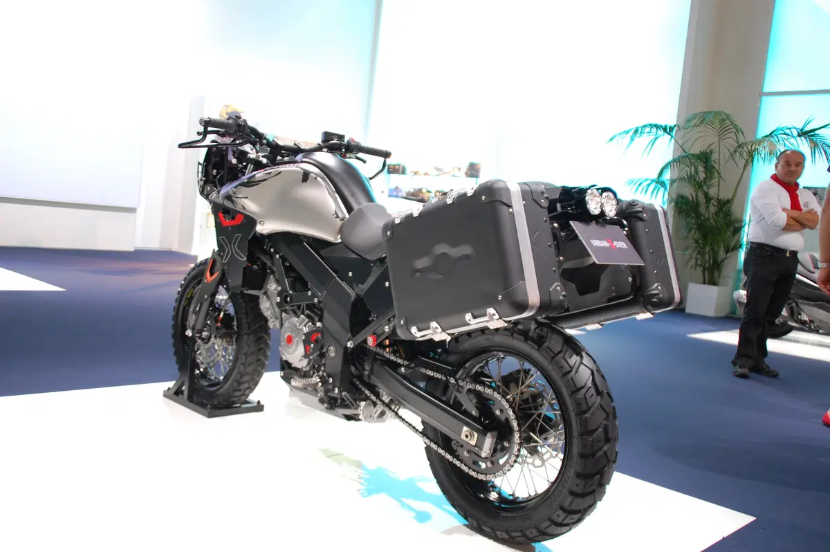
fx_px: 760
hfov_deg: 57.3
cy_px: 276
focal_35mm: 33
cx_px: 415
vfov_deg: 39.9
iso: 400
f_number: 4
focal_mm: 22
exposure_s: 1/60
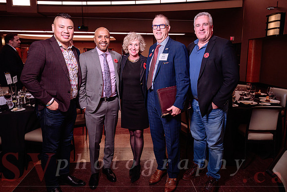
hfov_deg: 68.8
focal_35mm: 26
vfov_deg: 49.1
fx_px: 209
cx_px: 155
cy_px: 90
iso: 1250
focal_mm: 24
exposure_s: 1/40
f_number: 4
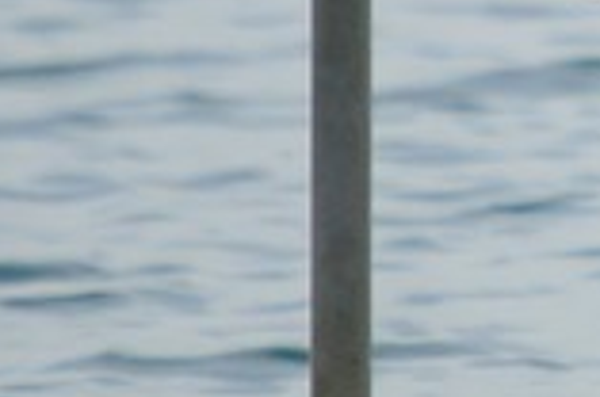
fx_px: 32650
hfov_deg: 1.1
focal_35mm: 1963
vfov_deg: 0.7
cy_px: 326
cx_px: 676
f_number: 6.3
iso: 100
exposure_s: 1/500
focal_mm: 500
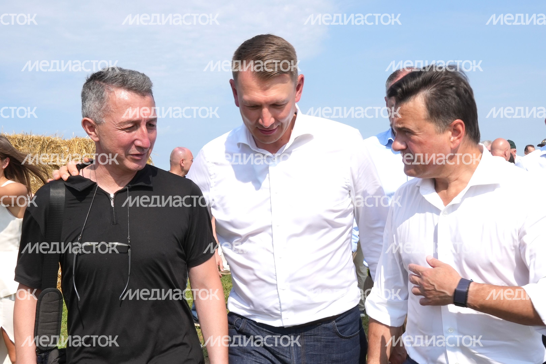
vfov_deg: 36.9
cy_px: 182
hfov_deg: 53.1
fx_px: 546
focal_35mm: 36
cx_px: 273
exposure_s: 1/200
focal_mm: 24
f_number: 14
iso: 200
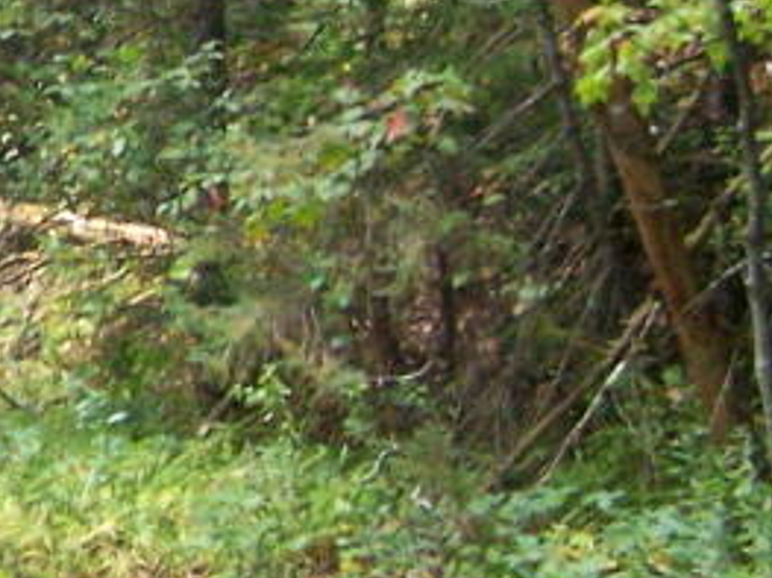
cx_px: -637
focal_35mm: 148
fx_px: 3299
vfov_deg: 10.0
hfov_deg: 12.2
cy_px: 103
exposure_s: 1/320
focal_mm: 6.3
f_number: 2.8
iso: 400
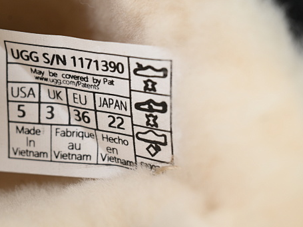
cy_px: 94
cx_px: 88
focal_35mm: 203
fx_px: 1776
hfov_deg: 9.7
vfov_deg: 7.3
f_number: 10
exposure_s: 1/100
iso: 400
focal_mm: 120
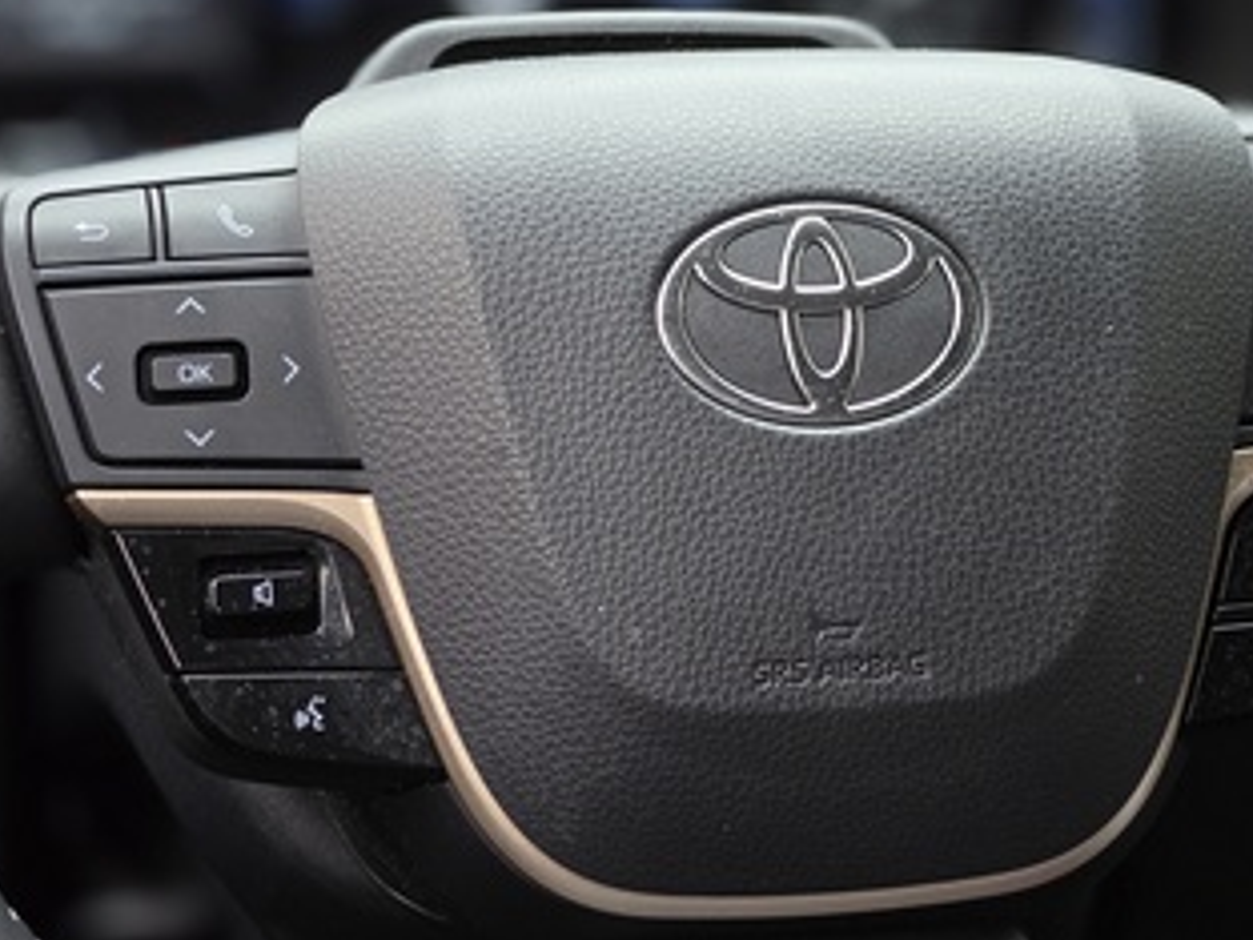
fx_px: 5611
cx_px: 751
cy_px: 331
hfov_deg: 12.7
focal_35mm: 155
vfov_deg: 9.6
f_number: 2.9
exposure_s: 1/90.1
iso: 100
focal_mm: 18.6
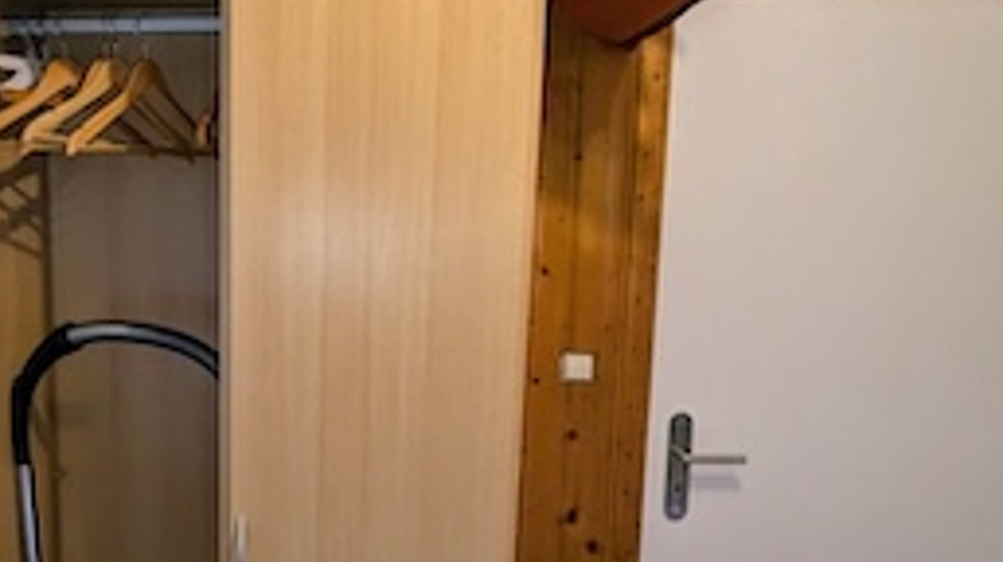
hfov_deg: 56.3
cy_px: 394
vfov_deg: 34.1
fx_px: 903
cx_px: 301
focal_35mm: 34
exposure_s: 1/99.5
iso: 86
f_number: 2.2
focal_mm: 2.35
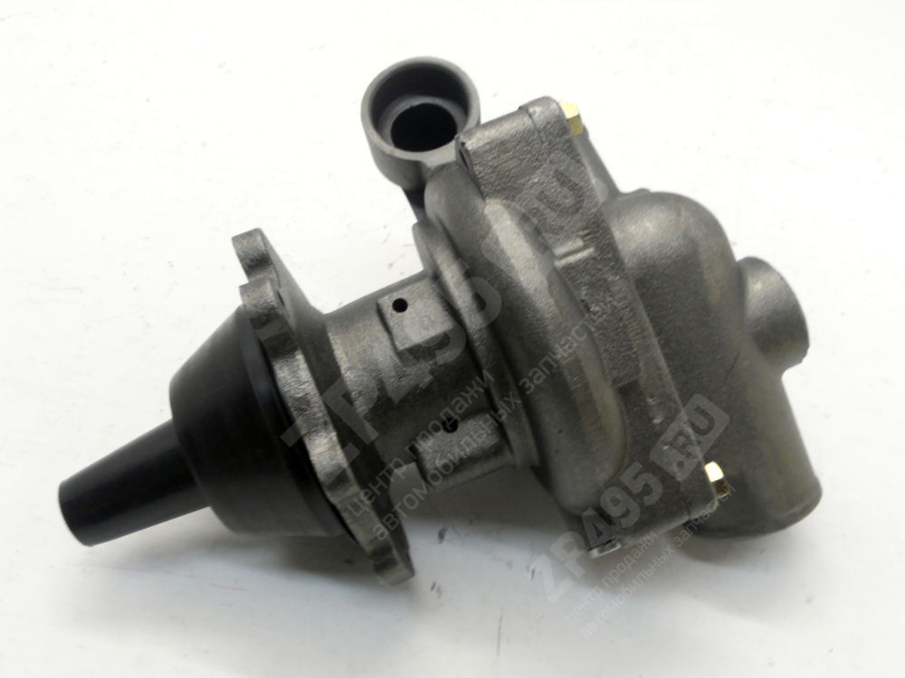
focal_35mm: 32
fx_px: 837
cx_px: 452
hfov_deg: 56.8
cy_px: 339
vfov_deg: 44.2
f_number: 3.5
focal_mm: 5.8
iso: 200
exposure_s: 1/30
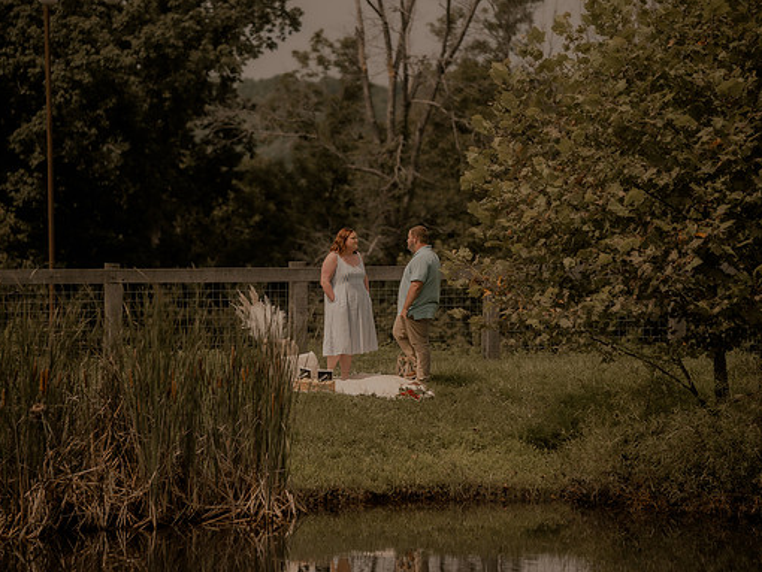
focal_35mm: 175
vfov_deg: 8.5
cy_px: 287
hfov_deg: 11.3
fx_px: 3854
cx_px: 342
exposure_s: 1/1600
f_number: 2.8
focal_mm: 155
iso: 125
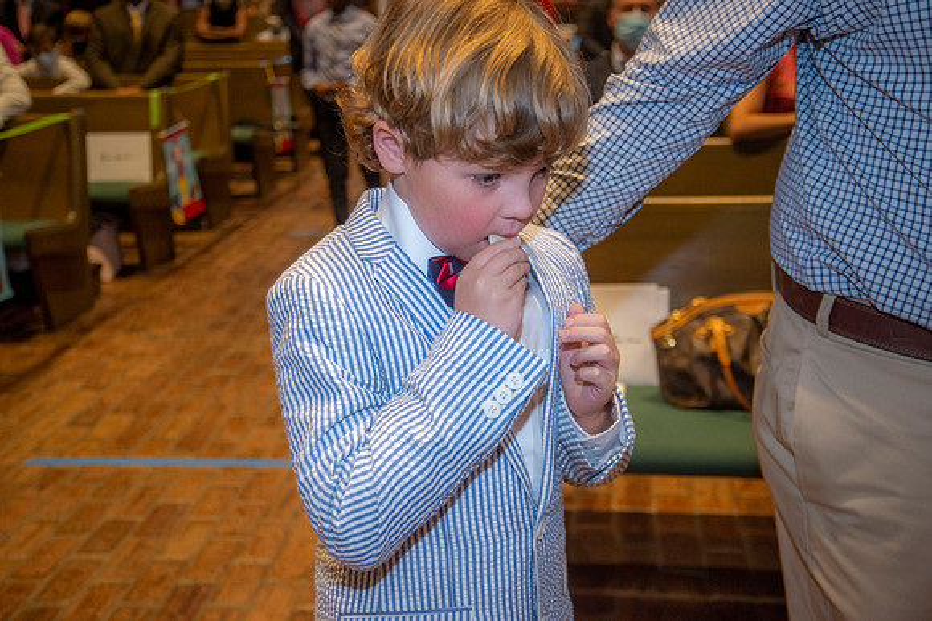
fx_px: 1164
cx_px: 466
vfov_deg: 29.8
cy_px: 310
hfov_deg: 43.6
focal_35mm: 45
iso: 1600
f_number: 4.5
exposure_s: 1/125
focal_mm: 45
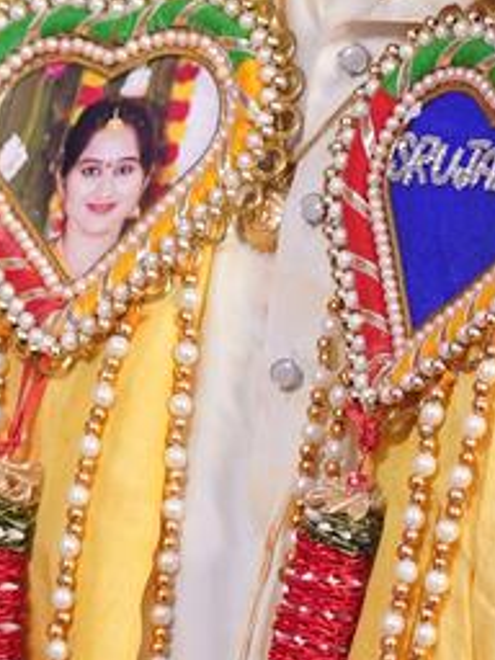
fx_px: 10944
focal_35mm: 574
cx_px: -41
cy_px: 593
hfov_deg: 2.6
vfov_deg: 3.5
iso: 250
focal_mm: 85
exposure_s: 1/200
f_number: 2
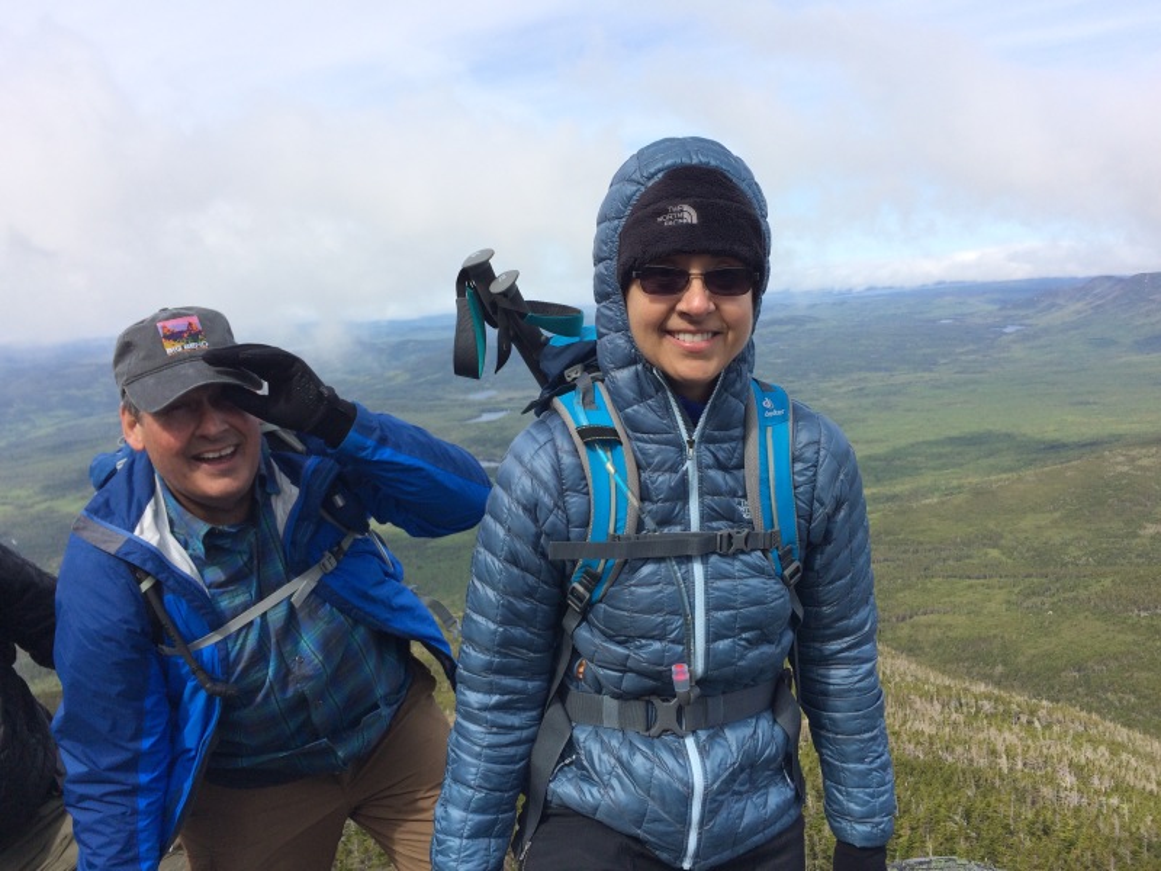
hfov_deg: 61.7
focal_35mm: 29
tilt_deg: -12.4
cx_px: 580
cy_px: 436
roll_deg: +4.3
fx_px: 973
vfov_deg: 48.2
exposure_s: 1/1866
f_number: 2.2
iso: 32
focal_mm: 4.15
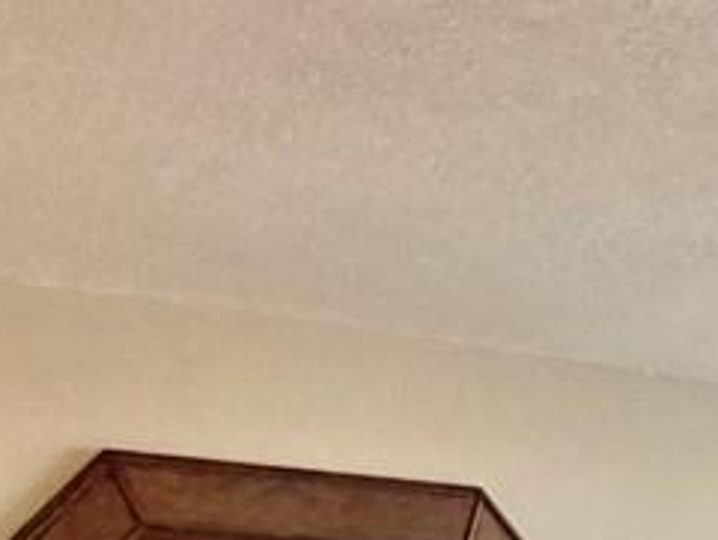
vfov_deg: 13.6
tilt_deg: -8.5
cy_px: 1074
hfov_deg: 20.1
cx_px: 792
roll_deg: +0.4
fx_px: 1930
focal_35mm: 93
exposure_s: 1/120
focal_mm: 2.22
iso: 250
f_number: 2.2
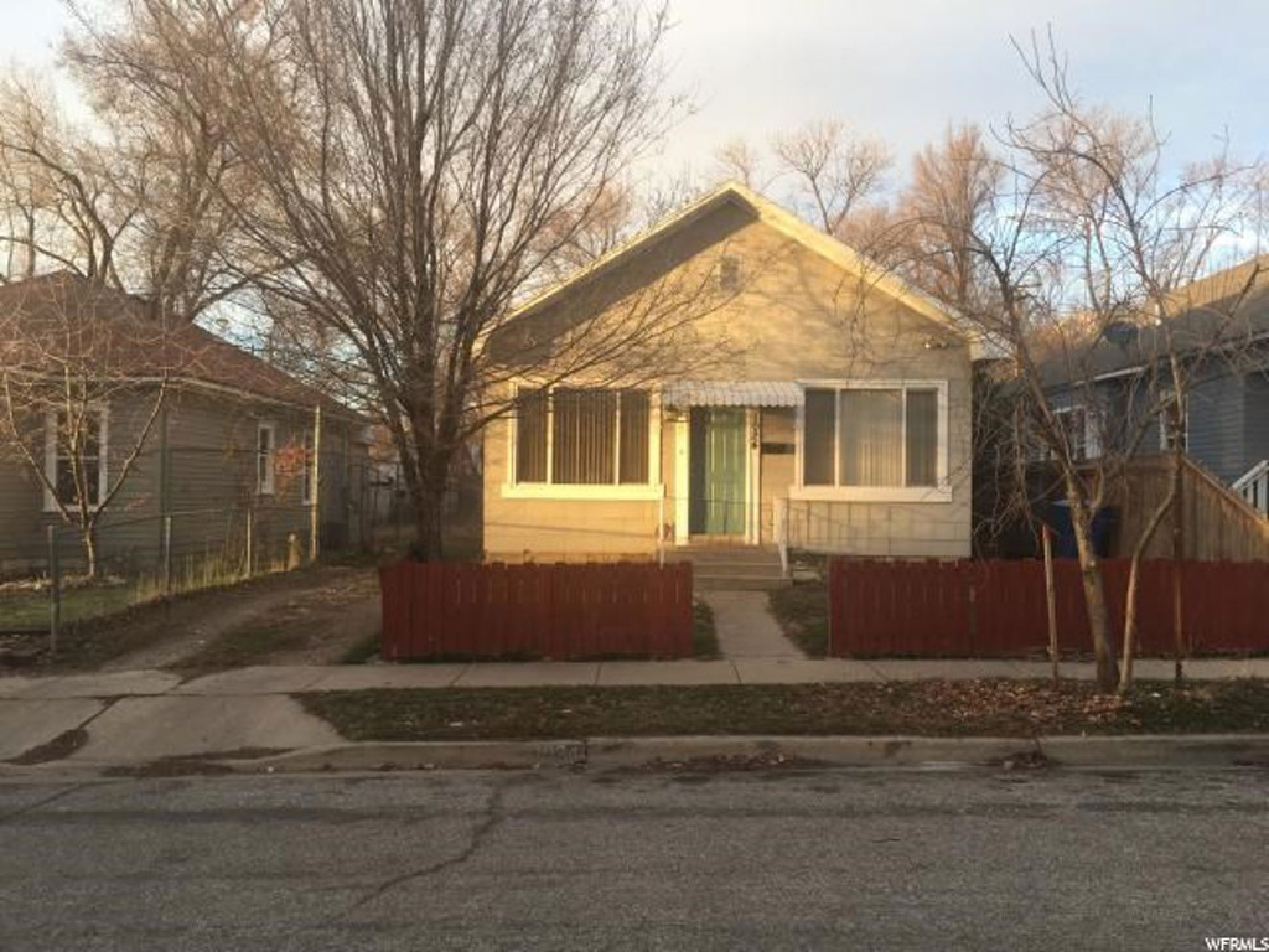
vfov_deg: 48.2
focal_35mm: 29
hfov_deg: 61.7
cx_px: 634
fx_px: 1063
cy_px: 476
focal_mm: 4.15
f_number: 2.2
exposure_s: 1/120
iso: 40
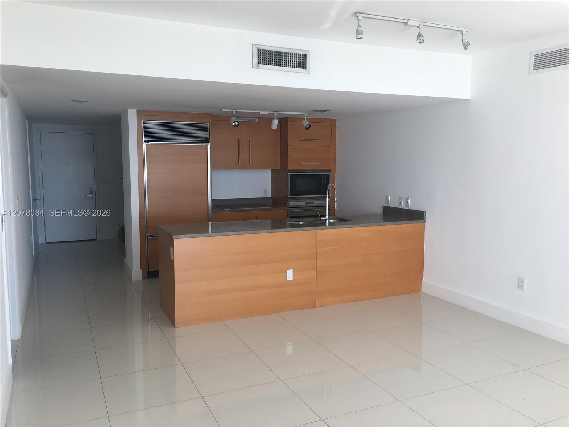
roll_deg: -0.3
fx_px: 477
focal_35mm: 29
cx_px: 284
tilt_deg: -5.3
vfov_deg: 48.2
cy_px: 214
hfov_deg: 61.7
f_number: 2.2
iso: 25
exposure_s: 1/162
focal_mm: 4.15
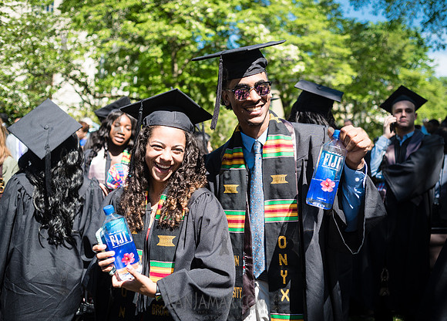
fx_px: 467
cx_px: 240
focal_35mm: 37
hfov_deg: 51.1
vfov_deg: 37.9
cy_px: 160
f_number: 3.5
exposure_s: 1/640
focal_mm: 35
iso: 100
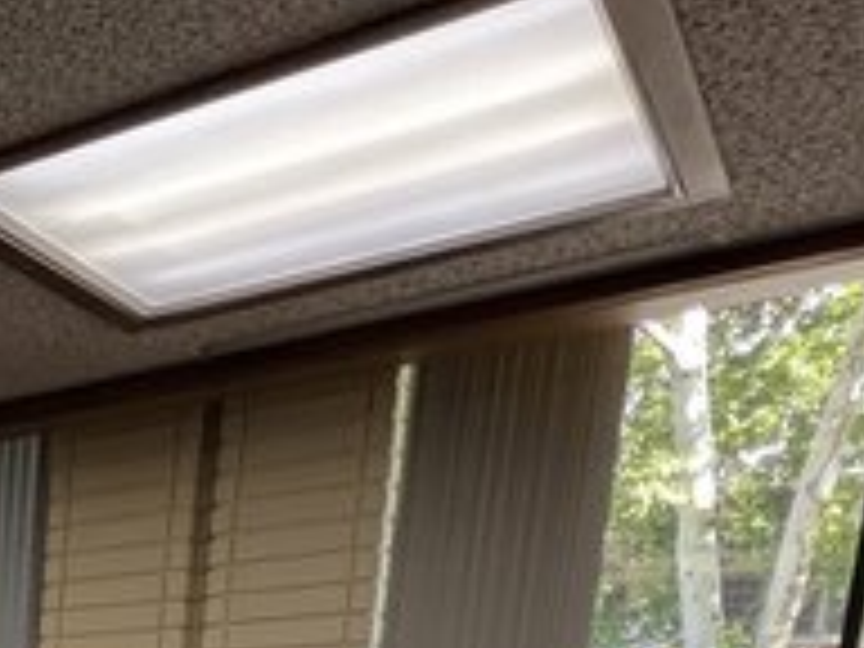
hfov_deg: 26.2
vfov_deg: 21.4
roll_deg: +0.5
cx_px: -454
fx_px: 1298
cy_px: 1076
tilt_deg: -10.2
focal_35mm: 52
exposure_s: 1/99
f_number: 1.8
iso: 160
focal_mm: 1.57
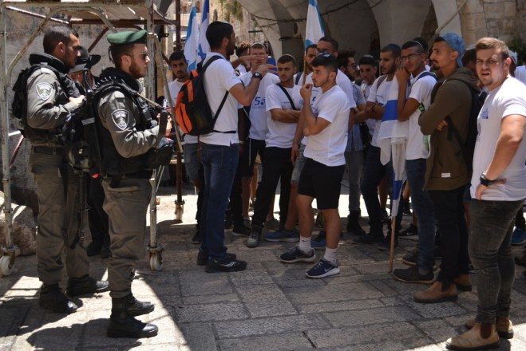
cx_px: 295
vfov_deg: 30.5
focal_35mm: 44
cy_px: 151
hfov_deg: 44.4
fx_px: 643
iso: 200
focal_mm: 24
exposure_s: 1/500
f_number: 4
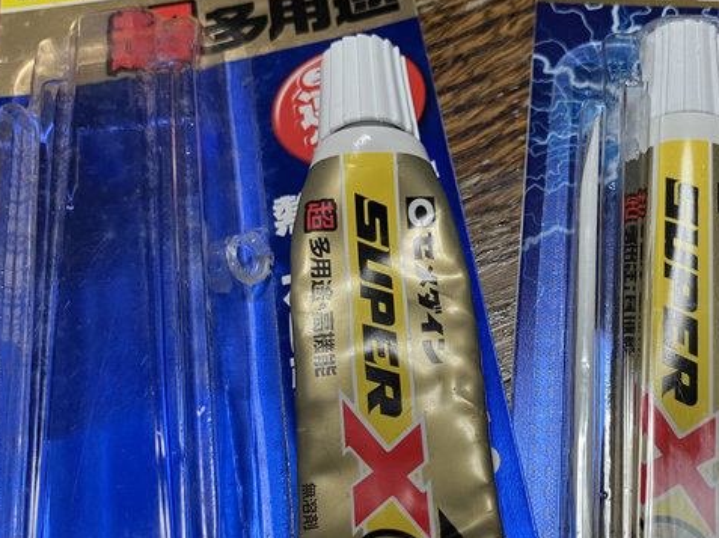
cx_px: 508
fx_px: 975
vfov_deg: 30.8
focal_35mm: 47
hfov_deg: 39.7
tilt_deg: -59.2
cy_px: 321
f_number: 1.8
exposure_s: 1/60
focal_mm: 3.99
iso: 50
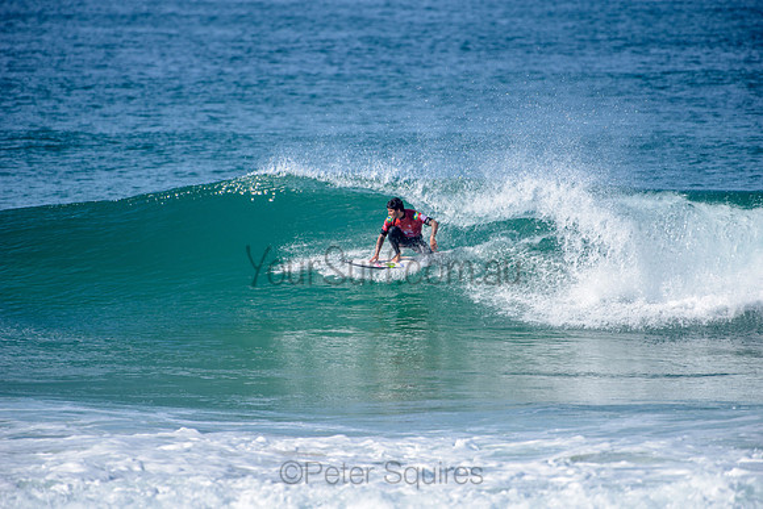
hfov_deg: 4.1
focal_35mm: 500
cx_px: 382
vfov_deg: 2.8
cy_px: 254
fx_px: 10599
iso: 160
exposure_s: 1/2000
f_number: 5.6
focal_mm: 500
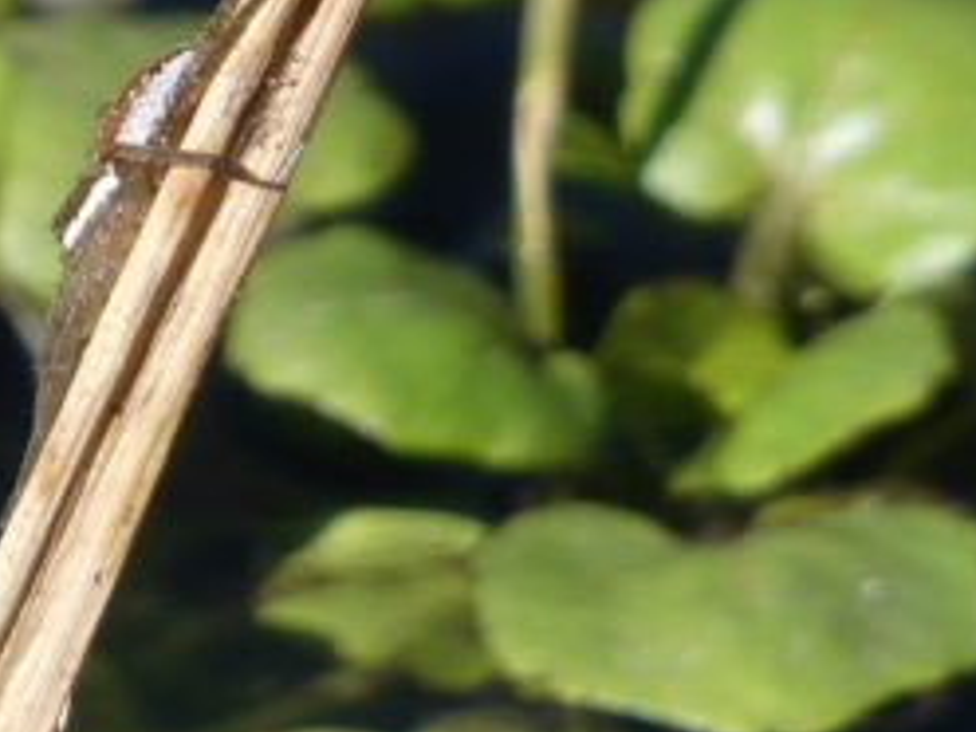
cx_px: 295
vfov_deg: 0.5
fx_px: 81596
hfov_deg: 0.7
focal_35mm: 2894
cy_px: -140
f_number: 6.4
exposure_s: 1/250
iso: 80
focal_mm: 129
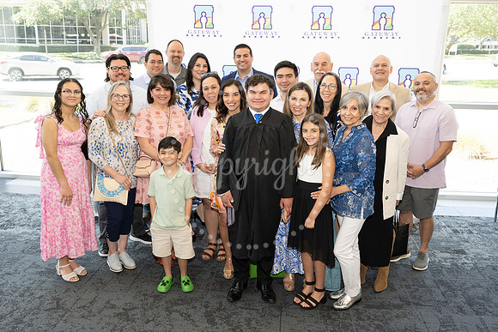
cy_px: 153
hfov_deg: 56.4
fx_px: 464
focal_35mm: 34
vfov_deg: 39.3
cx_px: 249
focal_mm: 30.5
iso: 800
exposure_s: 1/200
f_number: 5.6
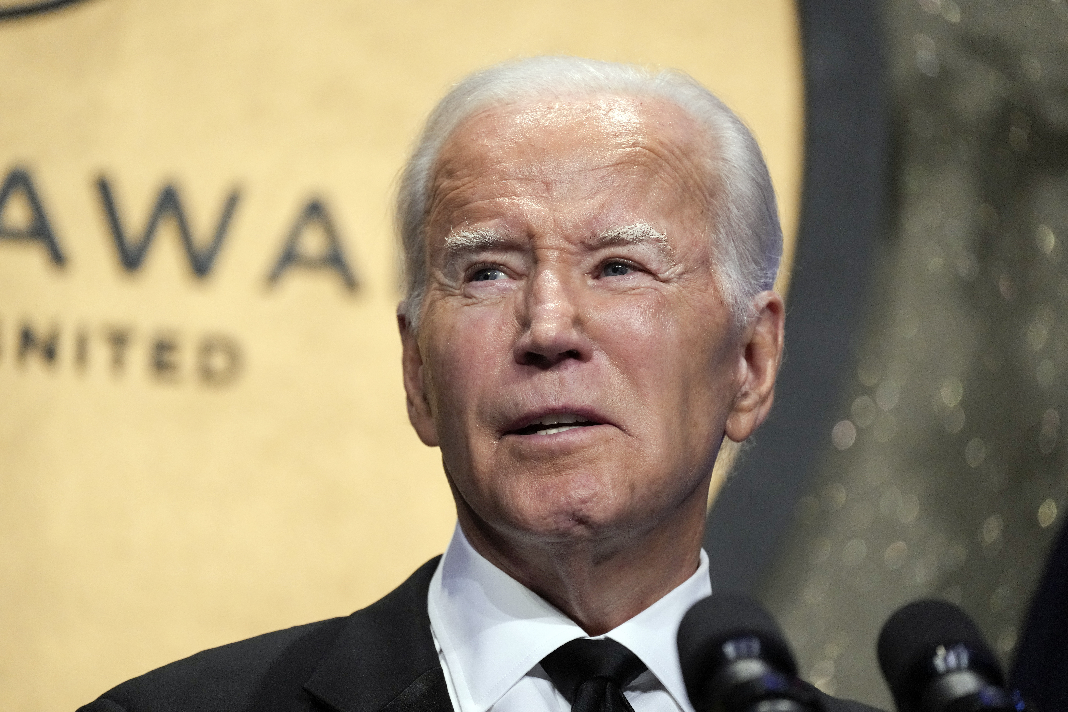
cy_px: 356
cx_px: 534
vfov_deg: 3.4
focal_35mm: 400
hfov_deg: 5.2
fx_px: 11866
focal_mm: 400
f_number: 5.6
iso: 4000
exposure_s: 1/320
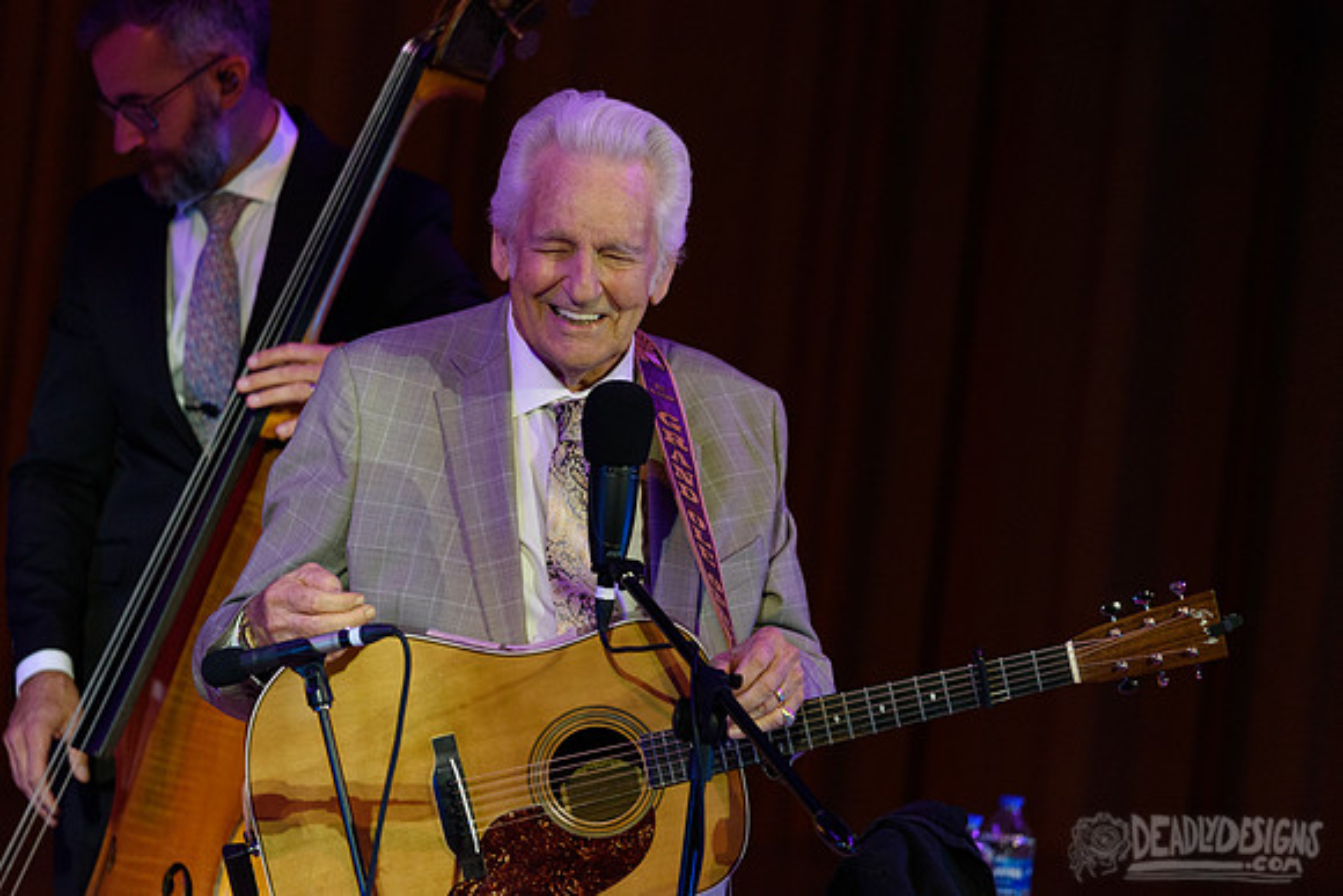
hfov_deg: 3.6
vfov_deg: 2.4
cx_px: 650
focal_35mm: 568
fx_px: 21189
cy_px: 433
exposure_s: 1/500
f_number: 6.3
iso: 2500
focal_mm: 550
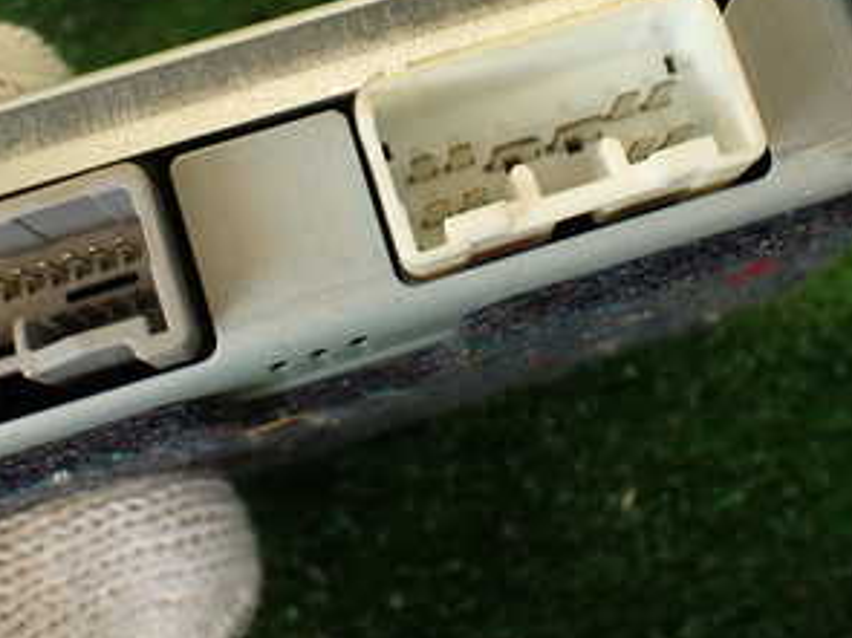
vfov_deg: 23.6
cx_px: 471
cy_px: 121
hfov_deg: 31.7
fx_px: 1501
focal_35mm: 61
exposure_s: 1/60
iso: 160
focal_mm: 5.4
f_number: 2.3
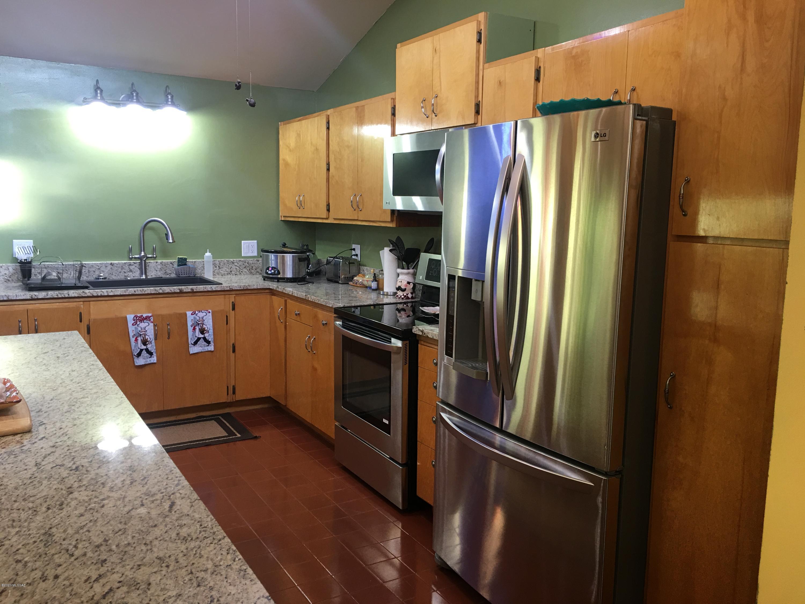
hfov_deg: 61.7
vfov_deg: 48.2
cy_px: 302
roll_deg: -1.5
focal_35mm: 29
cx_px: 402
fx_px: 674
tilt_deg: -6.9
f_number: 2.2
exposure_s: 1/30
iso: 32
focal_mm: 4.15
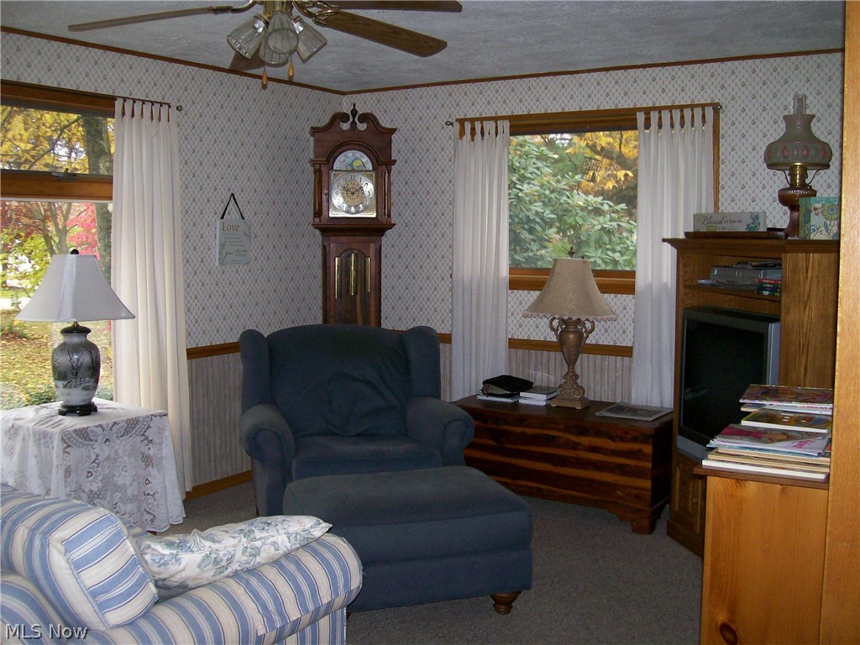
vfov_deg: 39.7
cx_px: 430
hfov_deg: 51.4
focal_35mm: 36
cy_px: 322
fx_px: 894
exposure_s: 1/64
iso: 140
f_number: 2.7
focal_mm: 6
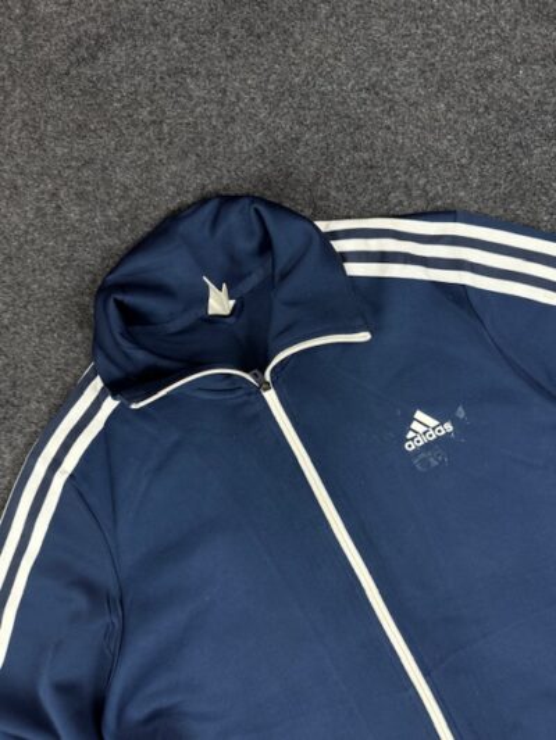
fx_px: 514
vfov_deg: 71.6
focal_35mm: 24
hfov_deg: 56.8
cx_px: 278
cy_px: 370
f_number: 1.78
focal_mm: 6.76
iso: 160
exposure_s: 1/50
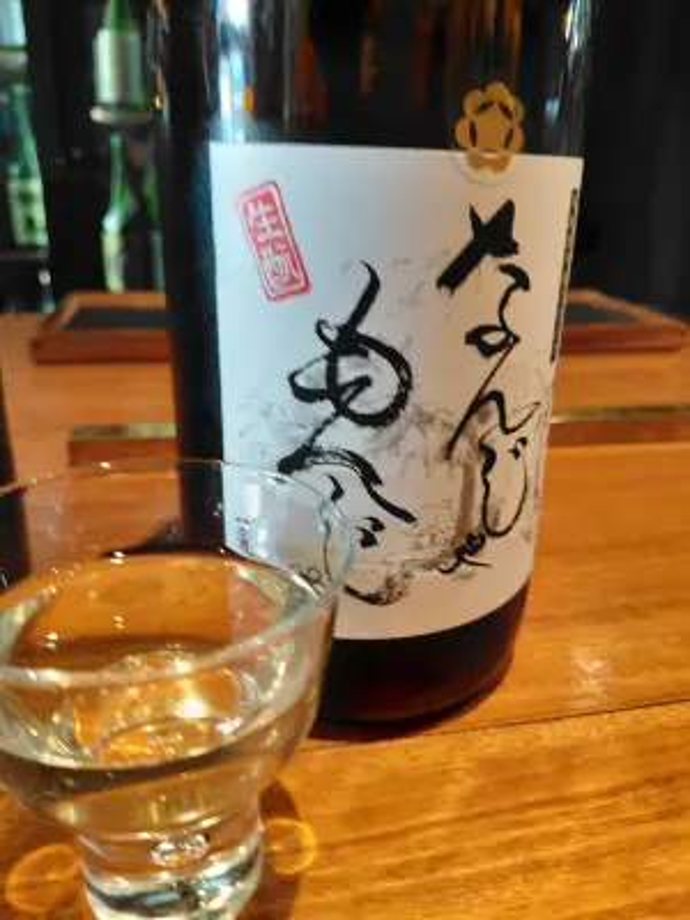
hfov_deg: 54.9
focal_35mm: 25
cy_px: 460
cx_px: 345
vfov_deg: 69.4
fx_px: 664
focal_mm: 4.69
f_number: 1.8
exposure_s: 1/40
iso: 400
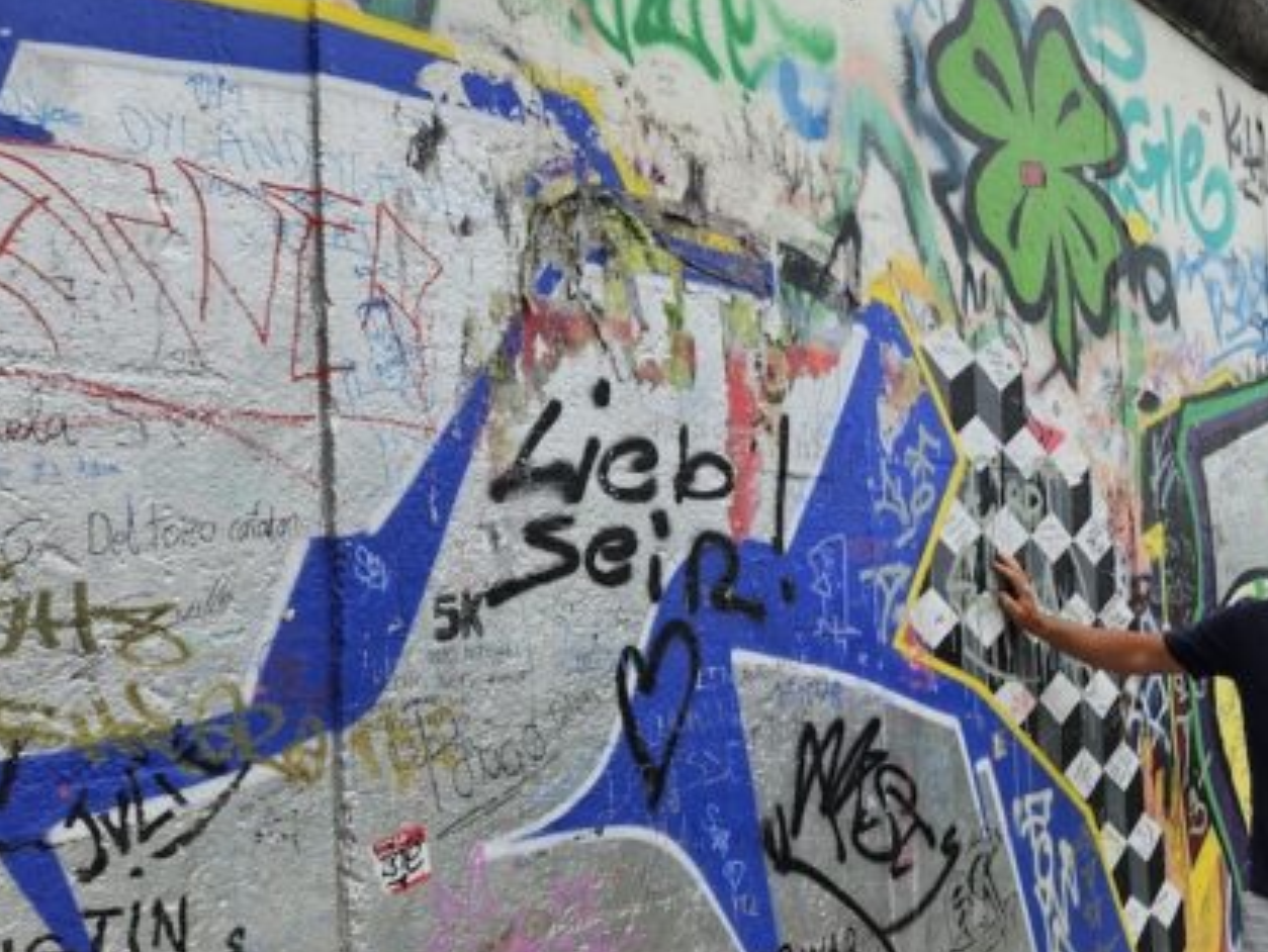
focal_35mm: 44
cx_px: 1059
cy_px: 512
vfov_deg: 32.9
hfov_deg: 40.7
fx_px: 1613
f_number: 1.8
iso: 25
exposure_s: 1/439
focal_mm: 5.4
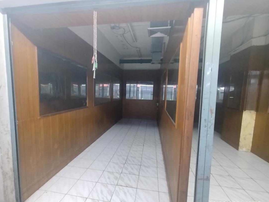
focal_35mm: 16
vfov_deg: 78.0
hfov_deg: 94.4
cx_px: 127
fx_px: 124
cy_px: 107
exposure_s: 1/17
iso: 500
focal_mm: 1.65
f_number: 2.2
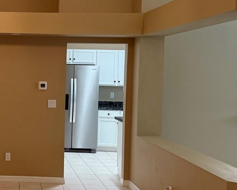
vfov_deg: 27.1
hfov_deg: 31.4
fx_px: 393
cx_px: 7
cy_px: 90
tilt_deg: -1.7
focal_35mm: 56
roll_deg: -0.8
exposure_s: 1/120
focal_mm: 6.76
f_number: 1.78
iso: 320
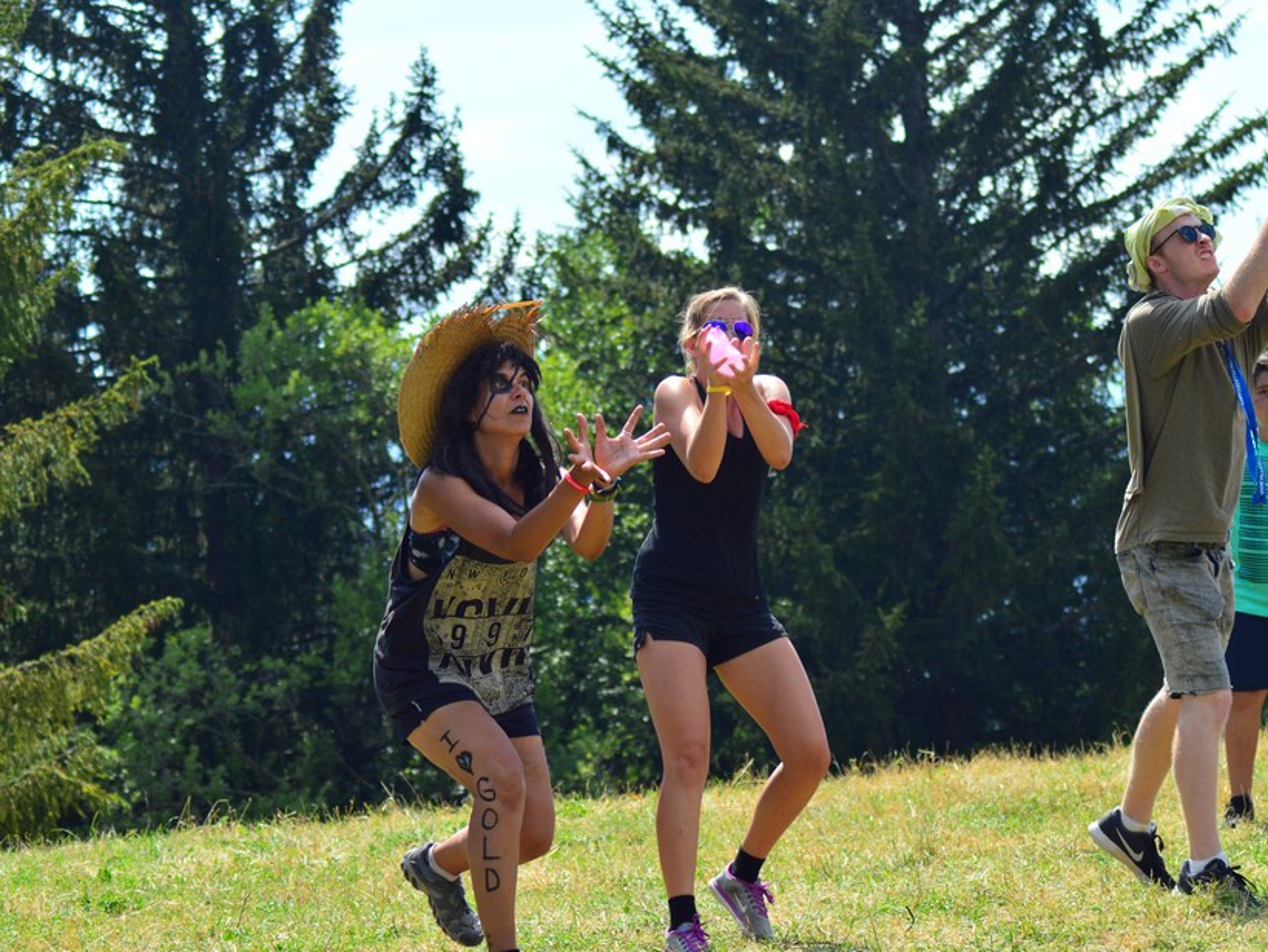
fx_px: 4932
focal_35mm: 135
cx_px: 737
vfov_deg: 11.0
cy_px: 470
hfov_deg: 14.6
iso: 200
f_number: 5.6
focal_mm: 75
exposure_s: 1/800
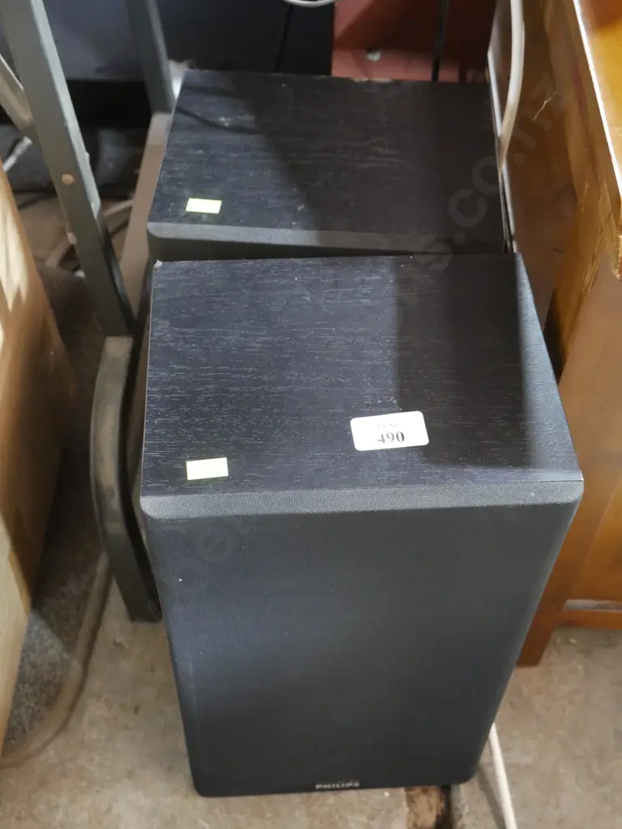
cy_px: 414
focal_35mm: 42
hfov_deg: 34.3
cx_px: 311
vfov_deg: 44.8
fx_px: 1006
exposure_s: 1/13
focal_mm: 21
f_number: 4.6
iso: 3200
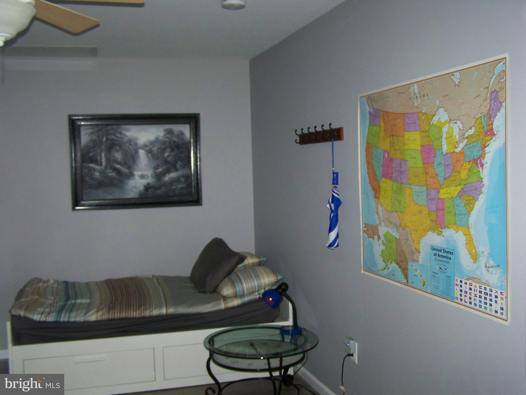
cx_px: 263
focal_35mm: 38
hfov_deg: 49.0
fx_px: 577
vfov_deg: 37.7
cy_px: 198
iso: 200
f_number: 2.8
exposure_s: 1/30
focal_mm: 6.3
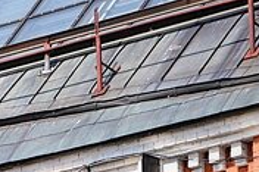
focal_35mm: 512
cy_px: 556
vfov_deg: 2.6
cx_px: -494
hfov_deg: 3.9
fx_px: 3680
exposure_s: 1/160
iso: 200
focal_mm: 50
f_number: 13
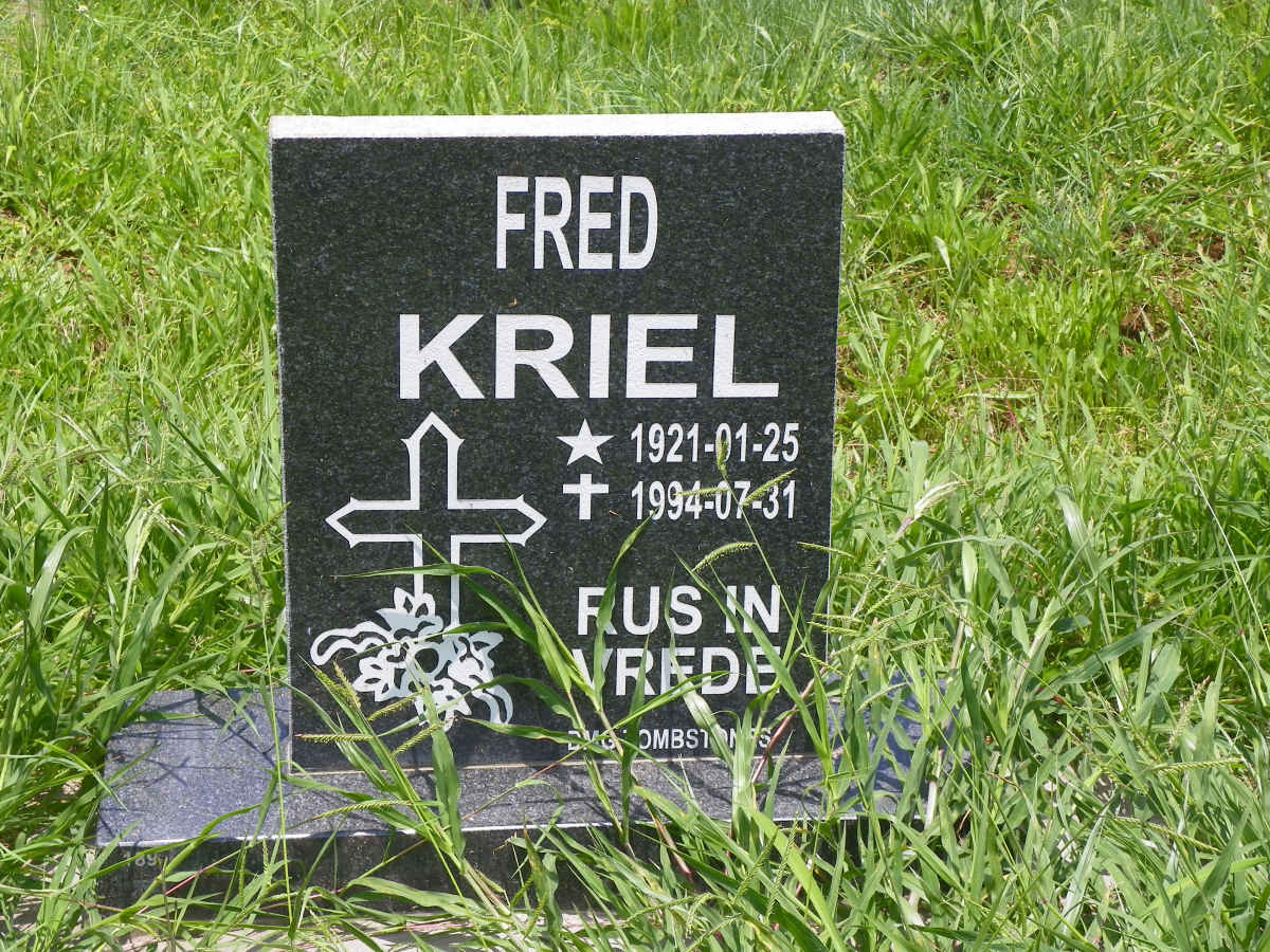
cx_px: 635
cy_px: 476
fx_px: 3192
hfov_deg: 22.5
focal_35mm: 87
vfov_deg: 17.0
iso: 64
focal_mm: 15.5
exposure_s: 1/200
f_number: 5.6
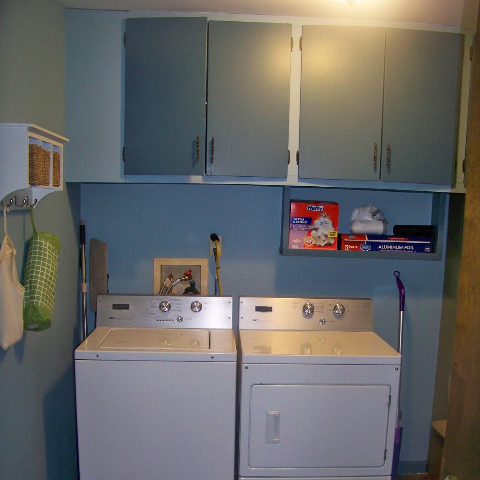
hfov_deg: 42.8
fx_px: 612
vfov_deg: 42.3
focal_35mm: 39
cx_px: 240
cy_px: 314
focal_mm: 5.85
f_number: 2.8
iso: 200
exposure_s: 1/30
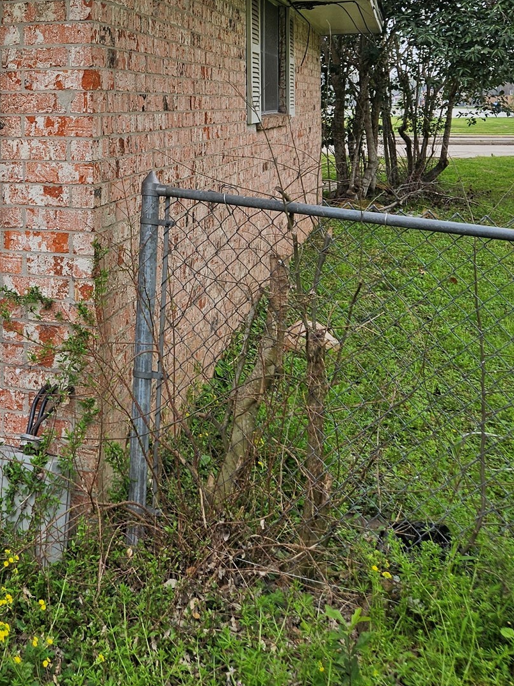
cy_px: 131
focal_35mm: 44
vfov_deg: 41.0
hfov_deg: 31.3
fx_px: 871
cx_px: 49
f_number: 1.8
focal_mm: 5.4
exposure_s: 1/348
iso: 25
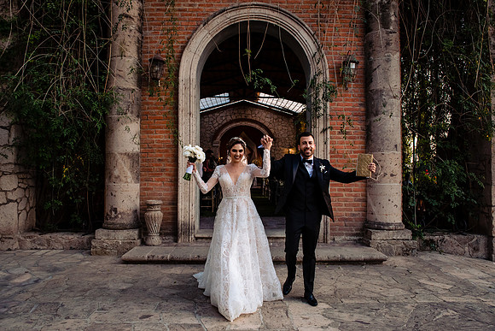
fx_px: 342
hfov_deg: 71.8
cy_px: 166
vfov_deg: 51.6
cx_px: 243
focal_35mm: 25
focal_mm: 24
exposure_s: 1/320
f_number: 5.6
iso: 1600
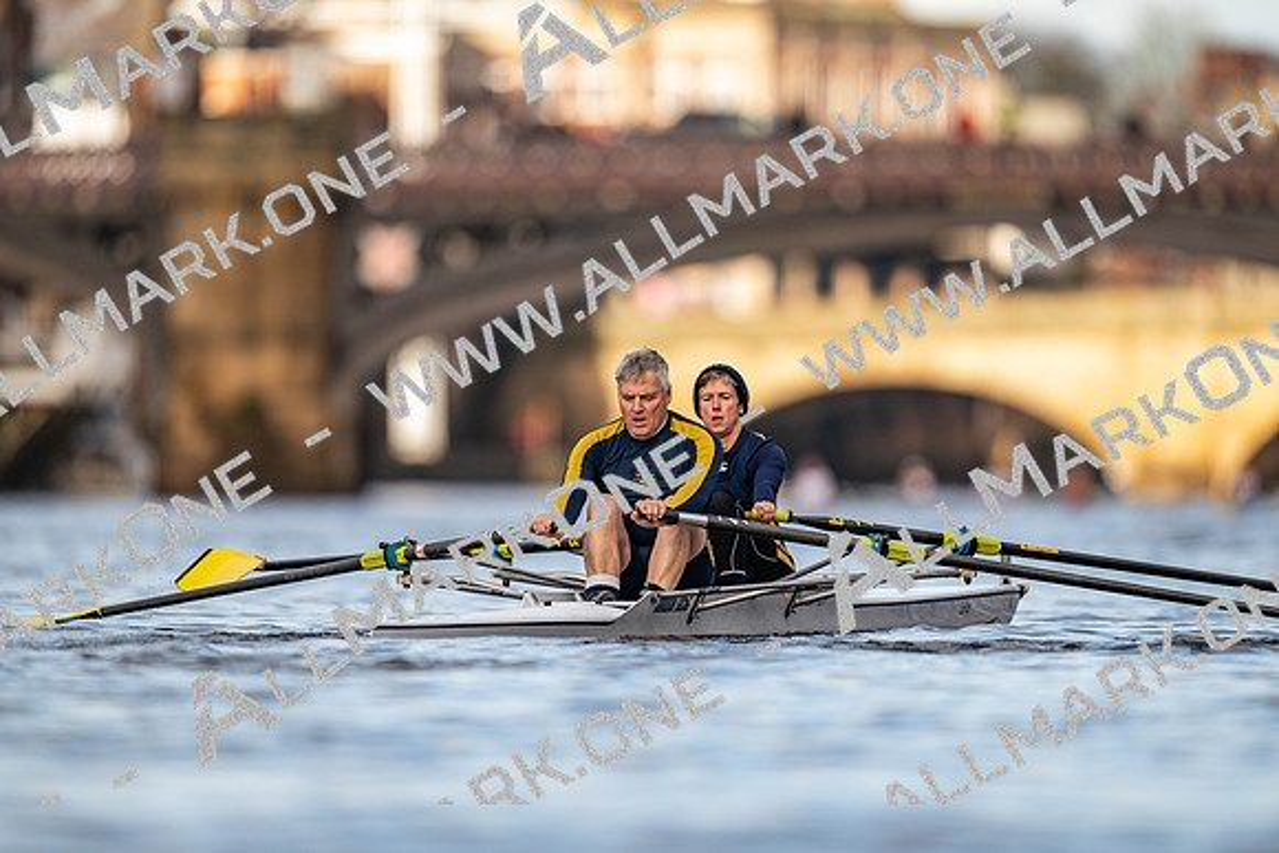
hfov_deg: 3.4
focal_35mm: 600
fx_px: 21321
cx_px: 640
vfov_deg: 2.3
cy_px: 426
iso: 560
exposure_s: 1/2500
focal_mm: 600
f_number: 4
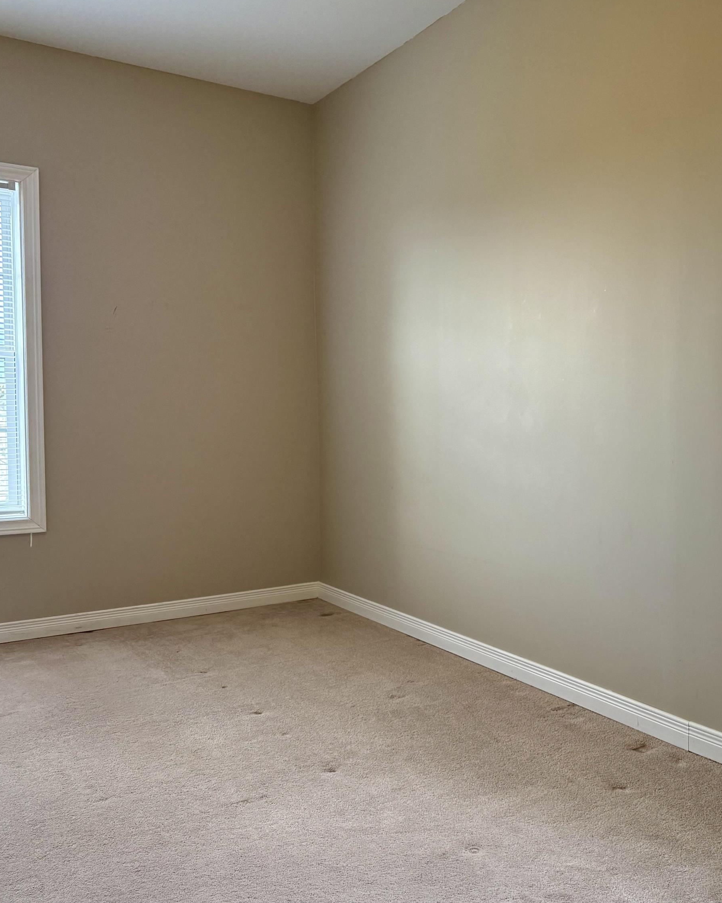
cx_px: 516
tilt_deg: -2.3
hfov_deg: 44.7
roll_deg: +0.1
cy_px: 445
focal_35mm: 32
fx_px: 855
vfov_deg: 55.7
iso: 200
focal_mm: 6.76
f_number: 1.78
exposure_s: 1/222
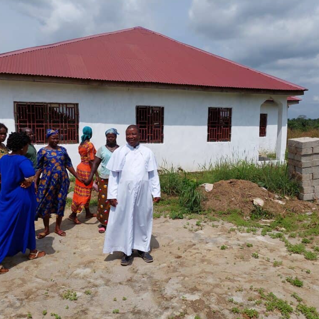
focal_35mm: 30
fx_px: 313
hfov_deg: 54.0
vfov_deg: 54.0
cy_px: 159
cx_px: 151
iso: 40
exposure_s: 1/3300
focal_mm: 5.23
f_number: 1.8
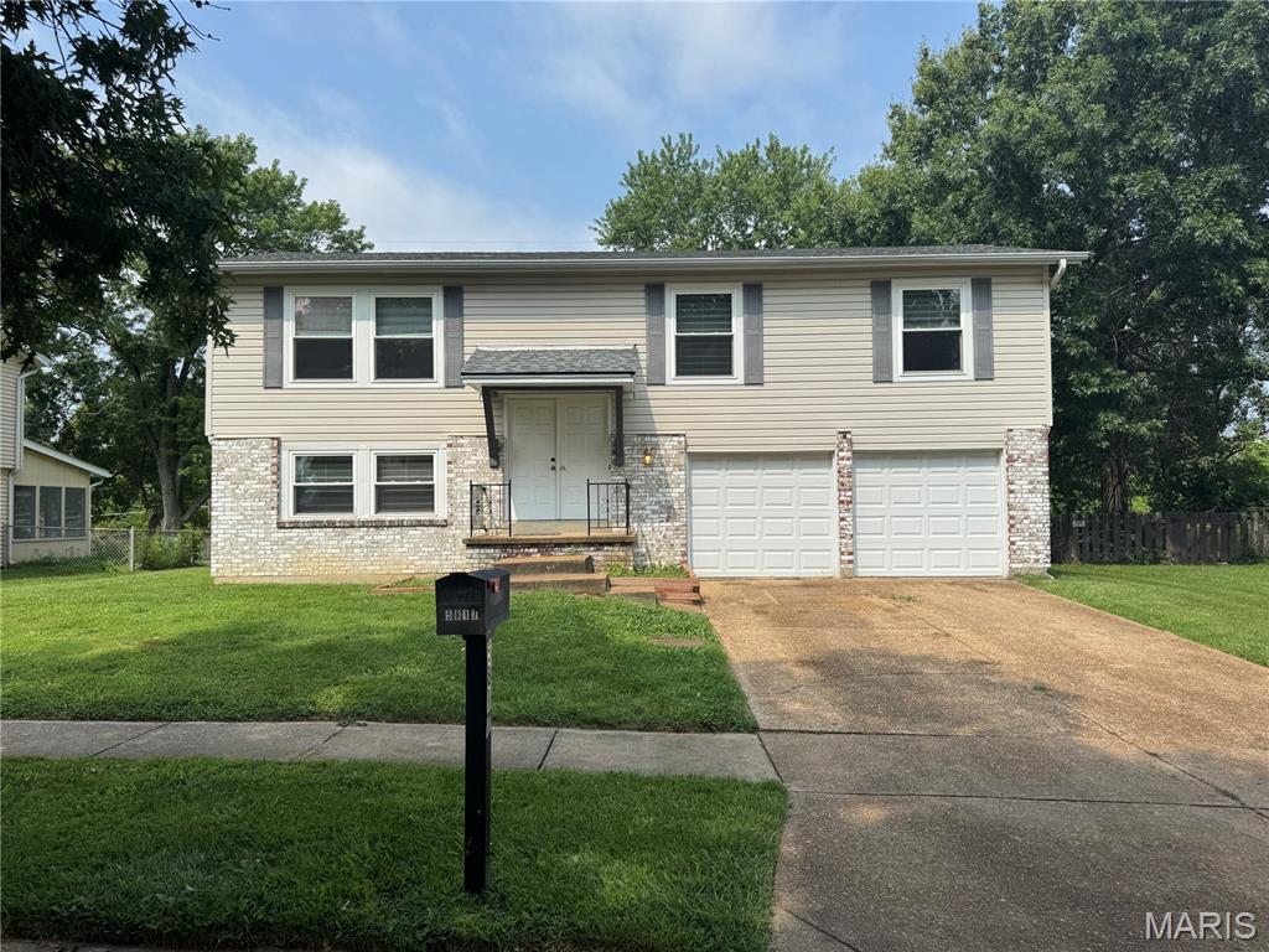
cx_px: 634
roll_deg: +0.4
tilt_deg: +2.4
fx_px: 880
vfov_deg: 56.8
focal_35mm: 24
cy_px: 476
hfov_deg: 71.6
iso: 80
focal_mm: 6.76
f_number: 1.78
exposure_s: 1/4950
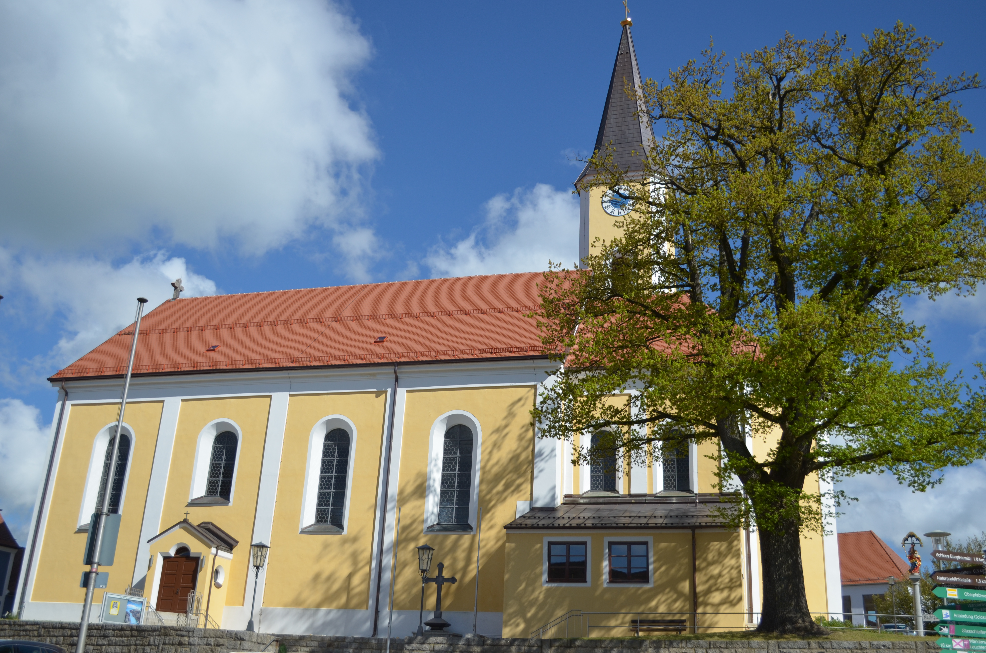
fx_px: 984
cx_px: 493
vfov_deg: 36.7
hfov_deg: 53.2
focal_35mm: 36
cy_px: 326
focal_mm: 24
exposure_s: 1/2000
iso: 180
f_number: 4
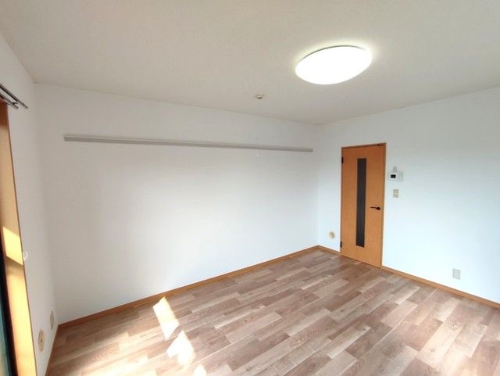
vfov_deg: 78.2
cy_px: 188
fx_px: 231
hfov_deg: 94.5
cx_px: 250
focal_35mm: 16
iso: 50
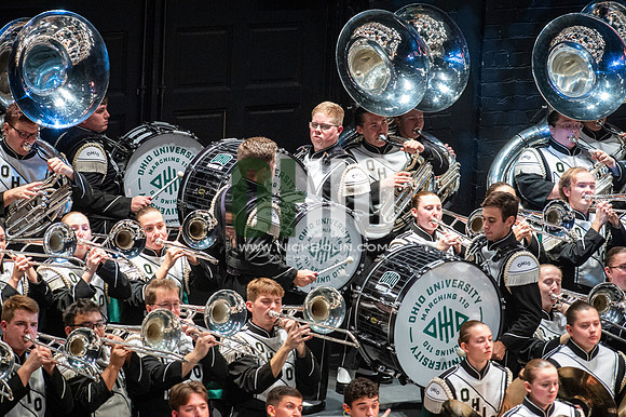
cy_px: 208
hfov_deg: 6.9
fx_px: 5213
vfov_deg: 4.6
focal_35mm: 300
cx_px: 313
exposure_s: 1/400
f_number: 5.6
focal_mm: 300
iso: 5000
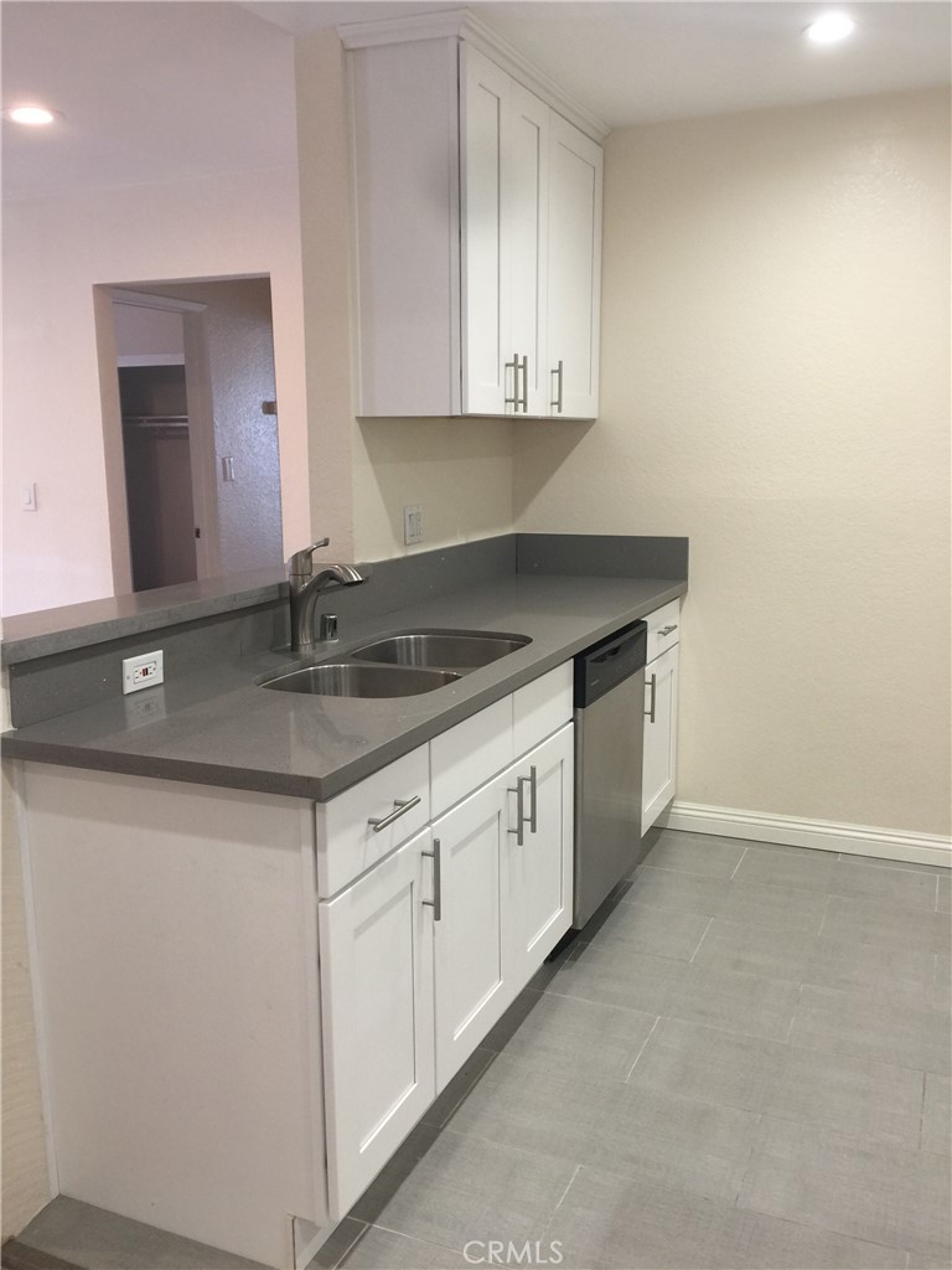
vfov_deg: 61.7
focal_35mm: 29
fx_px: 1063
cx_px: 476
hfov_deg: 48.2
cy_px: 635
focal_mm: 4.15
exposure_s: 1/30
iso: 40
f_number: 2.2
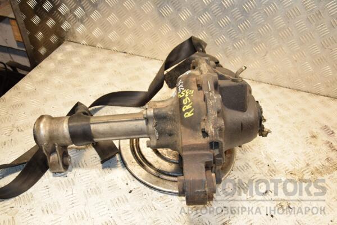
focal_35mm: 33
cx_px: 168
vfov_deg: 40.0
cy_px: 112
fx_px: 309
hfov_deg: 57.2
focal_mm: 22
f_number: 5.6
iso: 800
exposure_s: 1/200
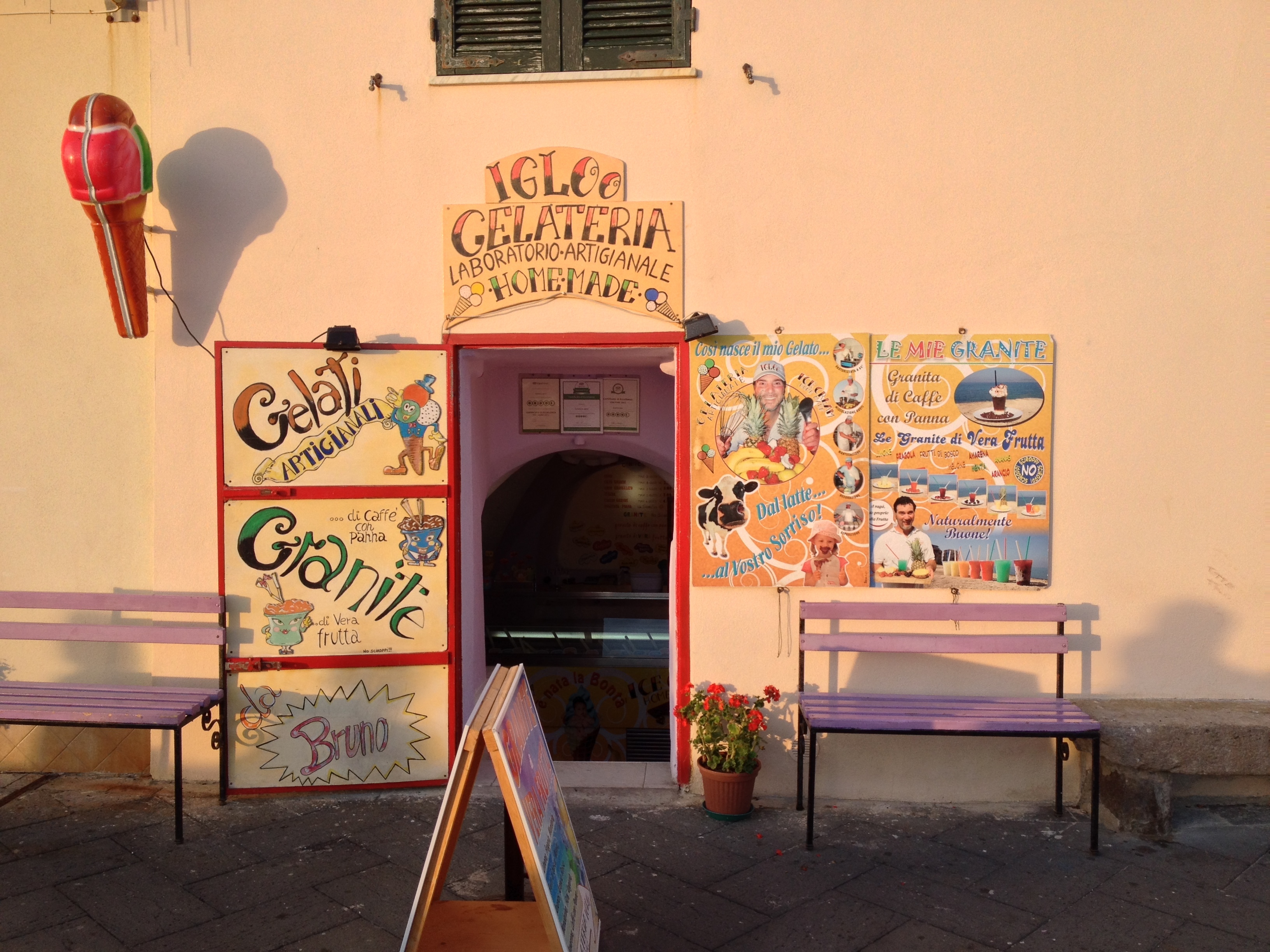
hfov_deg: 52.6
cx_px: 635
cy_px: 476
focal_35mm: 35
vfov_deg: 40.7
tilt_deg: -6.2
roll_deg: +1.2
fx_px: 1284
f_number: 2.4
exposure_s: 1/397
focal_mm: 4.28
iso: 50
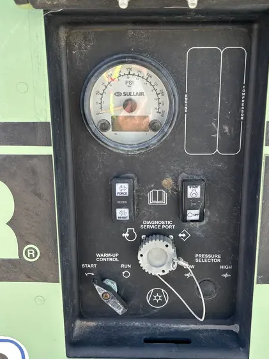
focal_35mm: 34
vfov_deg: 53.8
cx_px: 145
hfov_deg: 41.8
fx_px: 352
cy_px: 159
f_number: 1.5
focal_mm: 5.7
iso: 50
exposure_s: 1/521
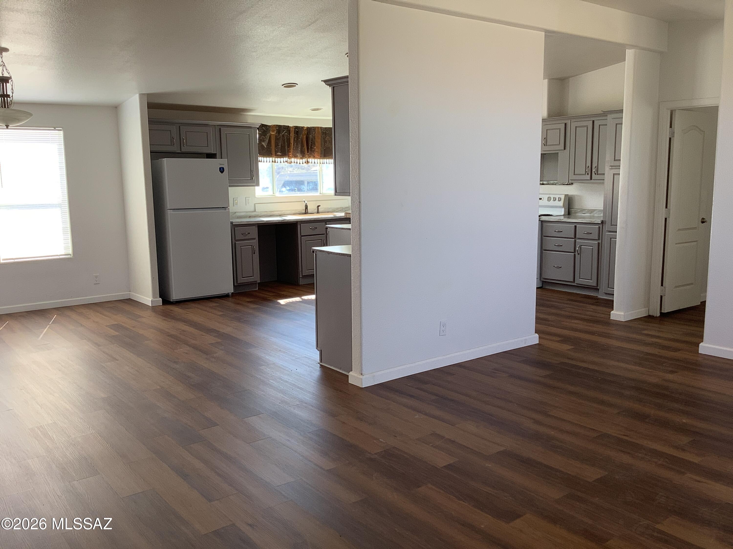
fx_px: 656
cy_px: 274
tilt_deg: -9.0
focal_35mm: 31
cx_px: 366
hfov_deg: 58.4
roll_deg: +1.1
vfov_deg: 45.4
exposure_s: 1/120
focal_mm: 3.3
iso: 50
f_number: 2.4
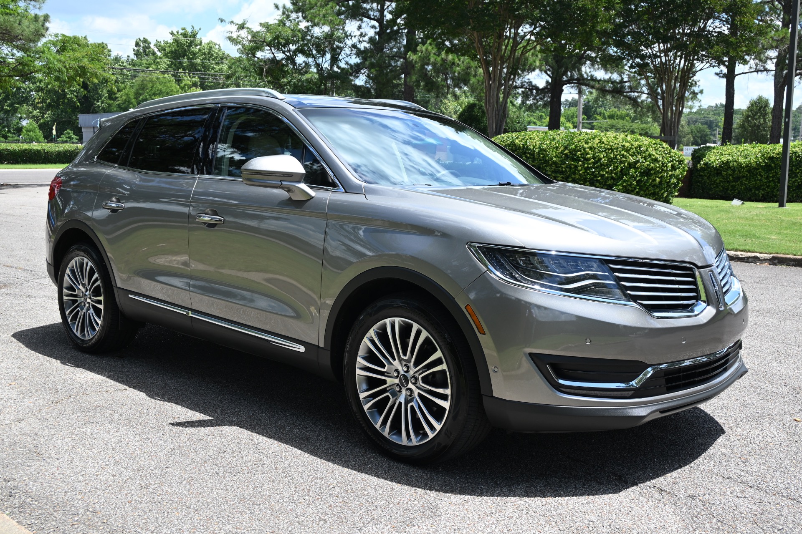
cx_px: 401
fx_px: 835
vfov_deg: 35.5
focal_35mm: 38
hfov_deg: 51.3
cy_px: 267
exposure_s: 1/250
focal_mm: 25
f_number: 5.6
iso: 100
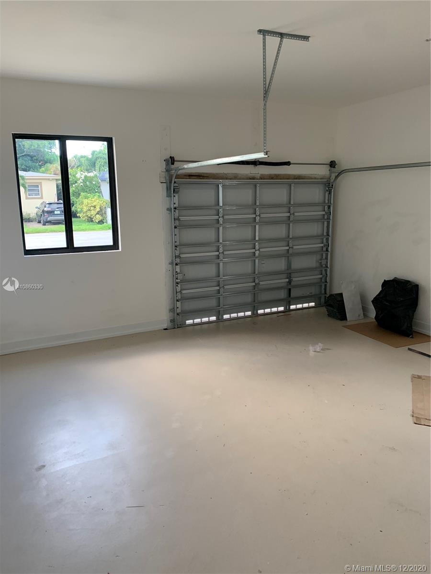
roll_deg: +1.8
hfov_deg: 53.1
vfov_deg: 67.3
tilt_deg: -10.9
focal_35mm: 26
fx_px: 432
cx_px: 216
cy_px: 287
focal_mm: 4.25
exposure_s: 1/60
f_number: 1.8
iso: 125
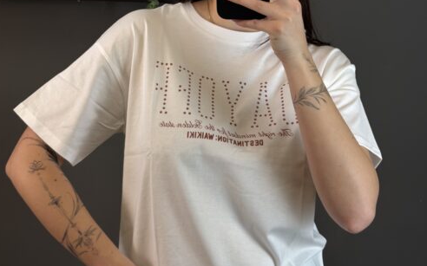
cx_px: 211
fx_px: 803
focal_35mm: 69
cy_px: 130
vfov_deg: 18.8
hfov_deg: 29.8
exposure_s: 1/50
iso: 64
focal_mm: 6.76
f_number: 1.78
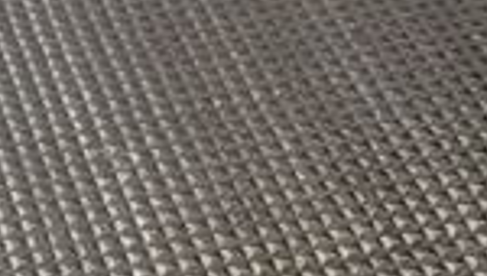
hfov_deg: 24.2
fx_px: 1087
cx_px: 10
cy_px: 409
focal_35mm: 84
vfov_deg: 13.6
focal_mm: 4.15
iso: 40
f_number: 2.2
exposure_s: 1/60
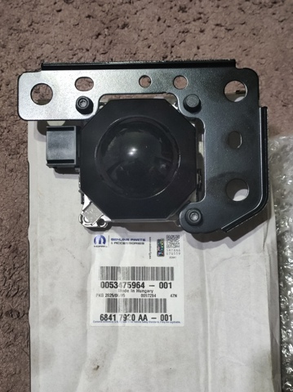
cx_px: 146
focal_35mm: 17
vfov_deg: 91.1
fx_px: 192
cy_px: 196
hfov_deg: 74.6
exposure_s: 1/33
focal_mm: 4.74
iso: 1255
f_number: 1.79
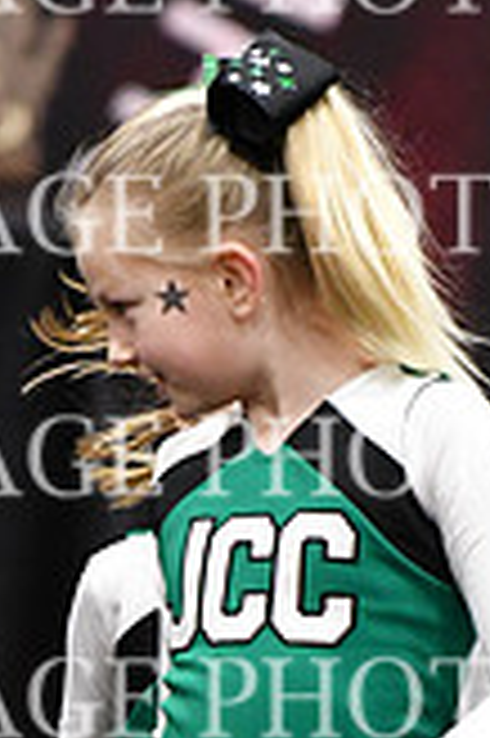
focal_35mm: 1063
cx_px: 169
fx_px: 21747
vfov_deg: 1.9
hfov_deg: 1.3
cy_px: 819
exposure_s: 1/800
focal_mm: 200
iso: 5000
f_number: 2.8
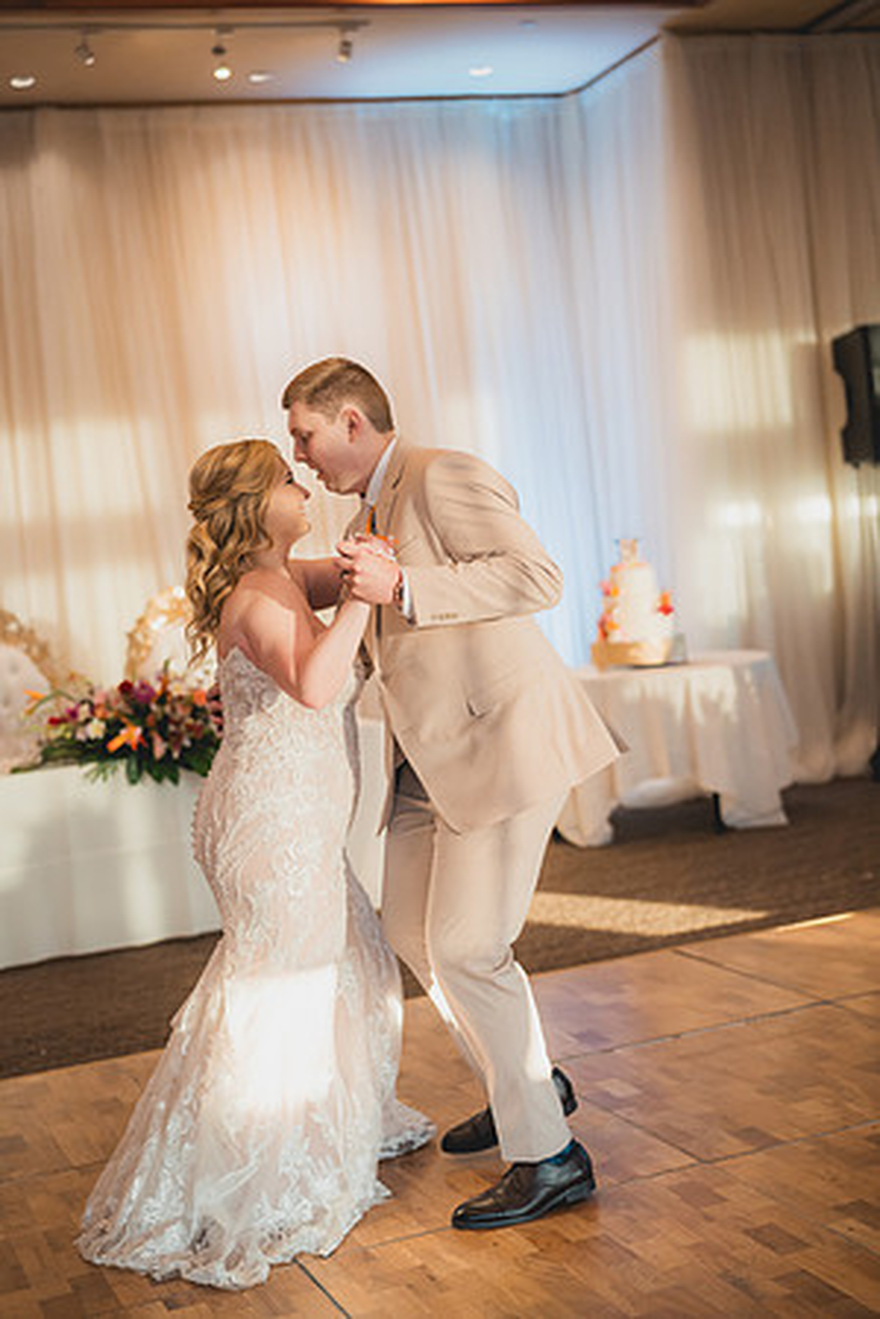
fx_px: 1833
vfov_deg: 39.6
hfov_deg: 27.0
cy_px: 660
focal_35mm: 50
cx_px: 440
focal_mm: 50
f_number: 1.8
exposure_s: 1/1250
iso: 1250
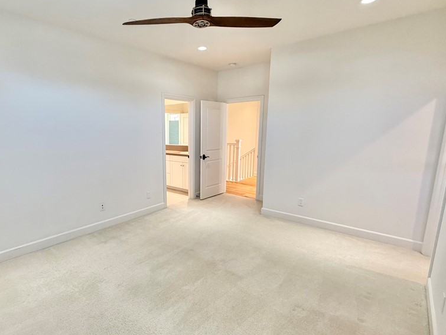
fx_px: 245
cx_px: 184
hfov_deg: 83.9
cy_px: 175
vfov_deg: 68.6
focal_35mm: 19
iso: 250
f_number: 2.2
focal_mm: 2.22
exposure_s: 1/120
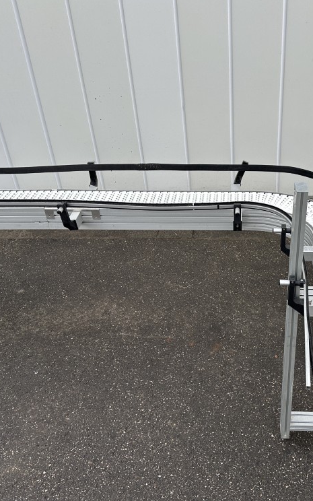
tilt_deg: -33.2
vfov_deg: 55.3
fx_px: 478
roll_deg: +2.8
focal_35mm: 35
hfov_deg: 35.8
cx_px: 219
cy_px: 250
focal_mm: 6.86
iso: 80
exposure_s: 1/467
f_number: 1.78
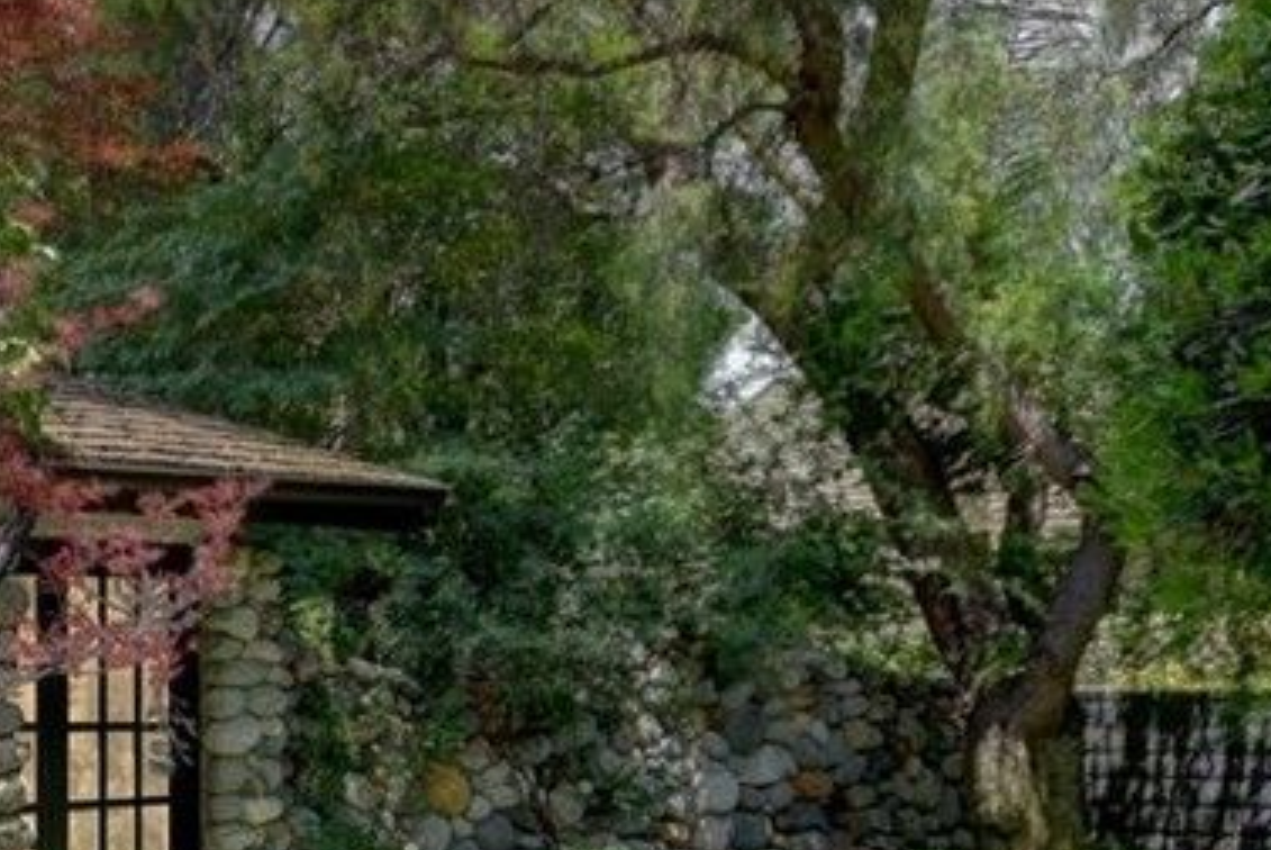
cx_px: -273
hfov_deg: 29.8
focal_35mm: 57
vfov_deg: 23.4
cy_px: 703
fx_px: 2014
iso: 400
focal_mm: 14
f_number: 8
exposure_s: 1/250
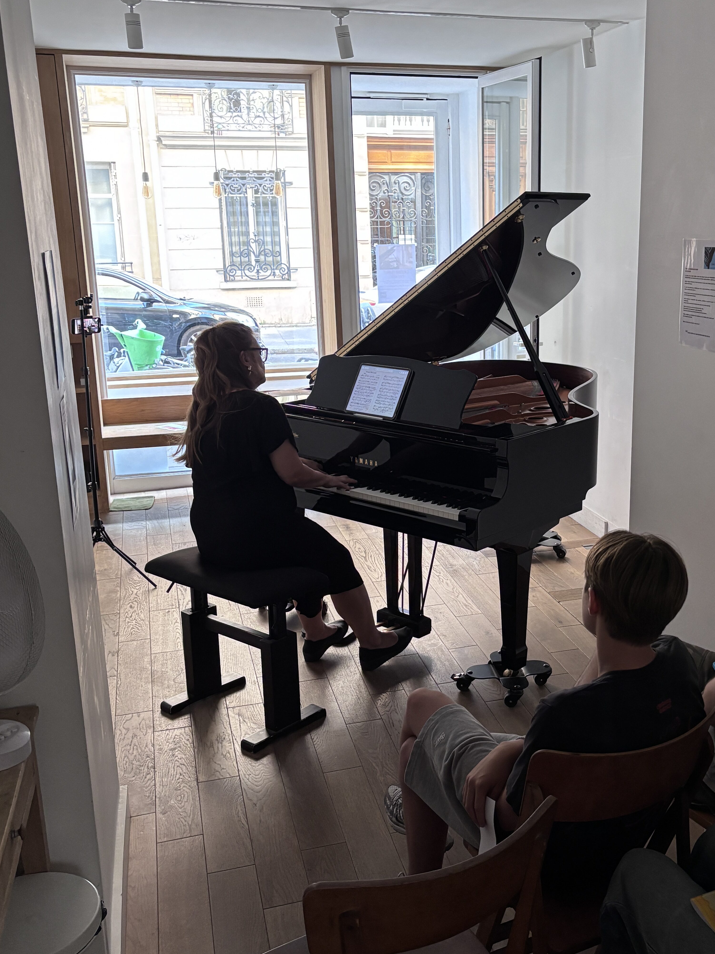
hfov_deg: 38.1
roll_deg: -0.6
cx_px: 498
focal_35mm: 37
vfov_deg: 50.1
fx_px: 1019
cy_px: 479
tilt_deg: -14.5
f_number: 1.6
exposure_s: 1/60
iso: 320
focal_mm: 5.96
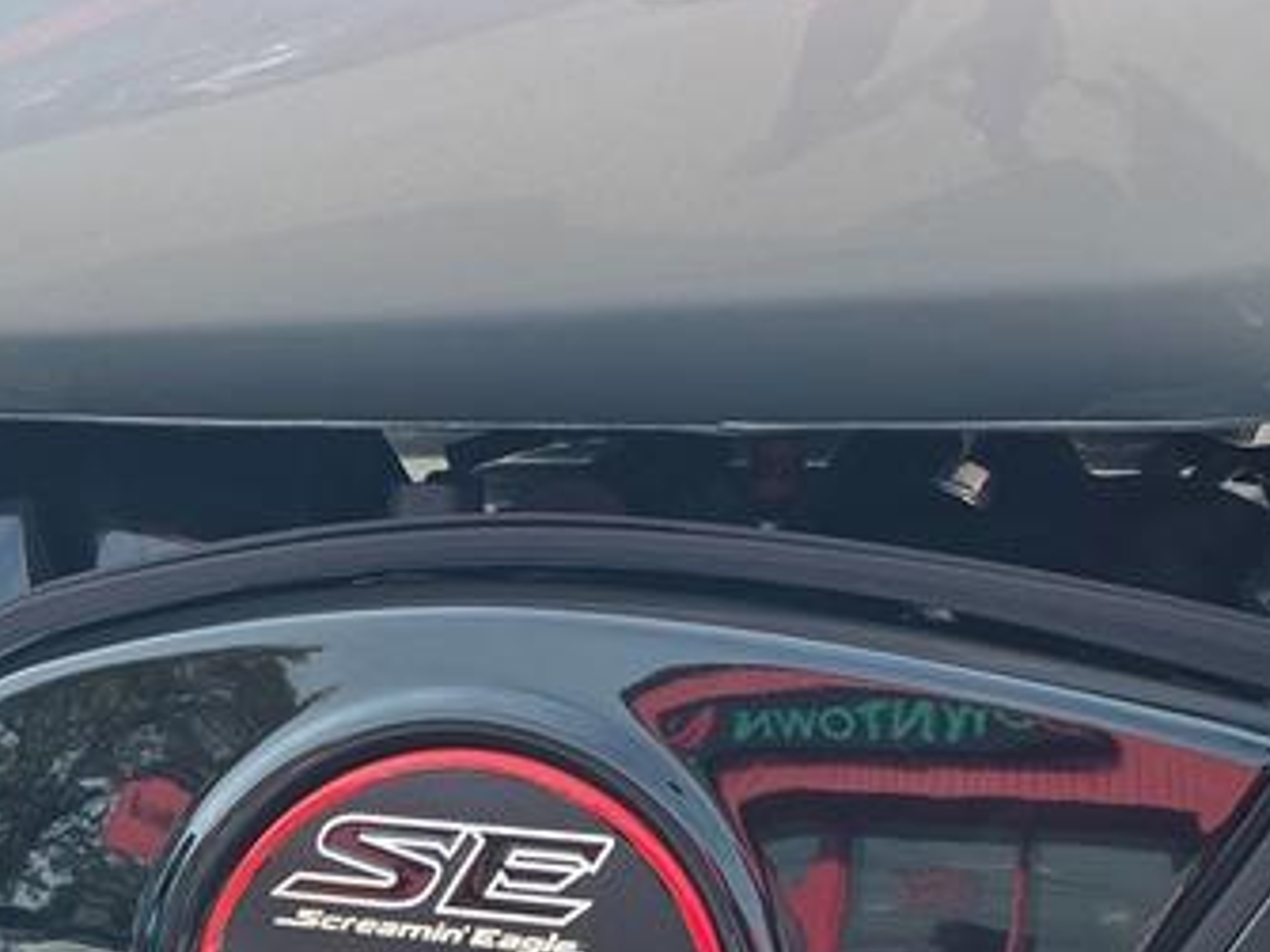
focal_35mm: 88
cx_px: 19
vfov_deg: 15.8
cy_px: 1293
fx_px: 3227
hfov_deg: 21.5
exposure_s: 1/2436
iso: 80
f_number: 1.7
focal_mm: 6.3
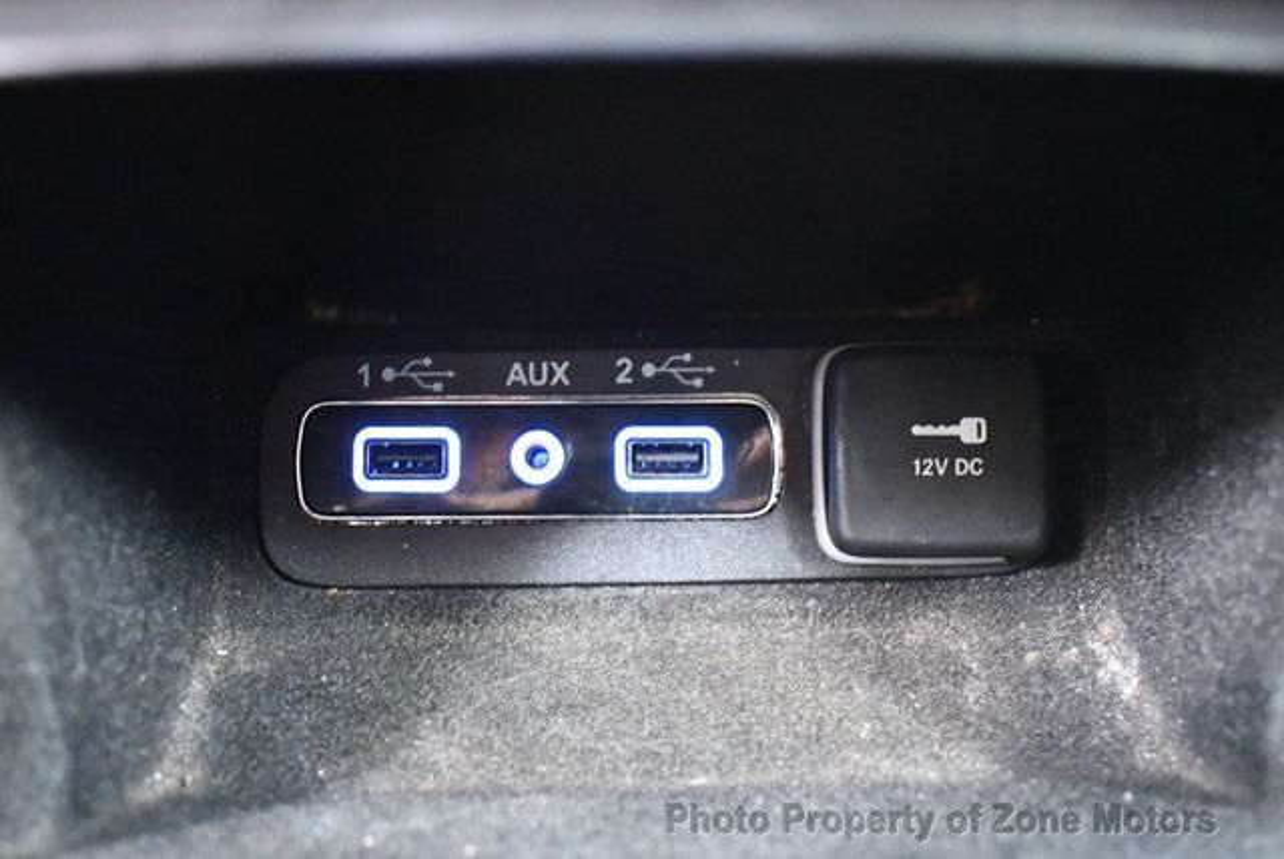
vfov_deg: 36.9
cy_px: 430
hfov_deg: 53.1
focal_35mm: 36
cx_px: 642
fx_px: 1285
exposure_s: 1/20
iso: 12800
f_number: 3.5
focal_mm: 18
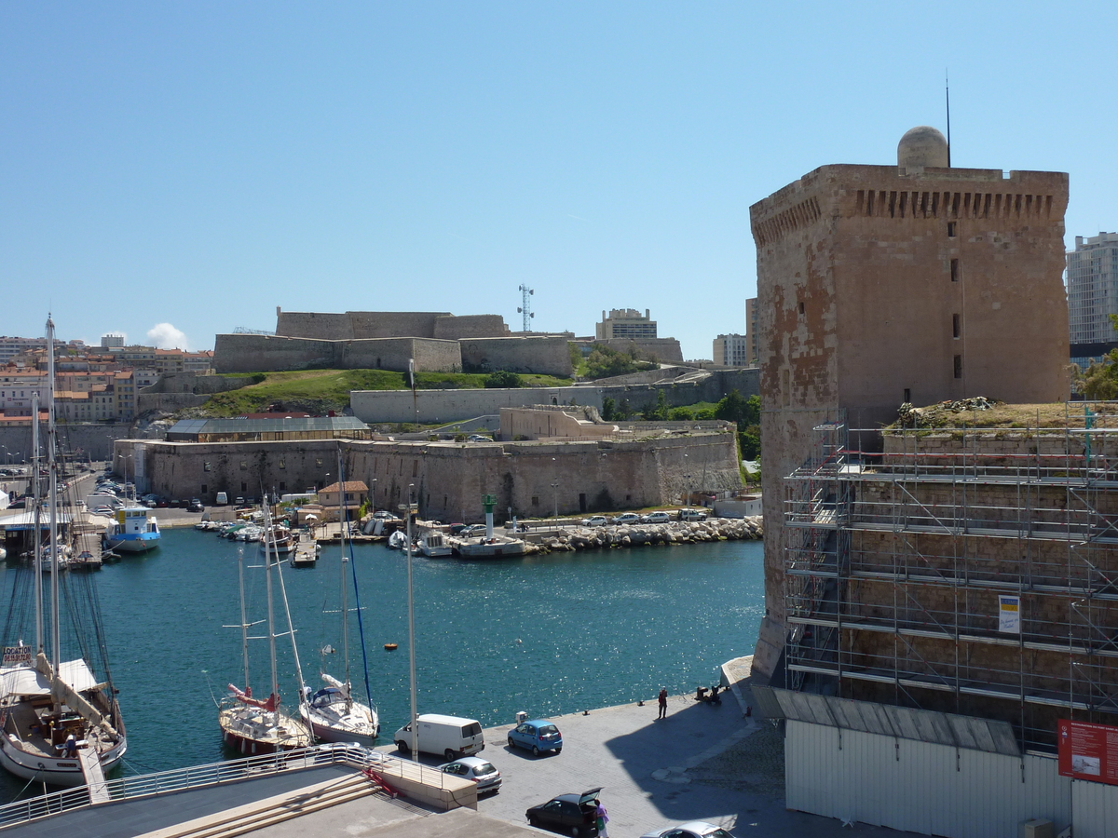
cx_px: 559
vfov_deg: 38.7
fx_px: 1195
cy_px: 419
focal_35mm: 37
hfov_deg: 50.1
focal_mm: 6.1
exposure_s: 1/500
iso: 80
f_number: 5.6
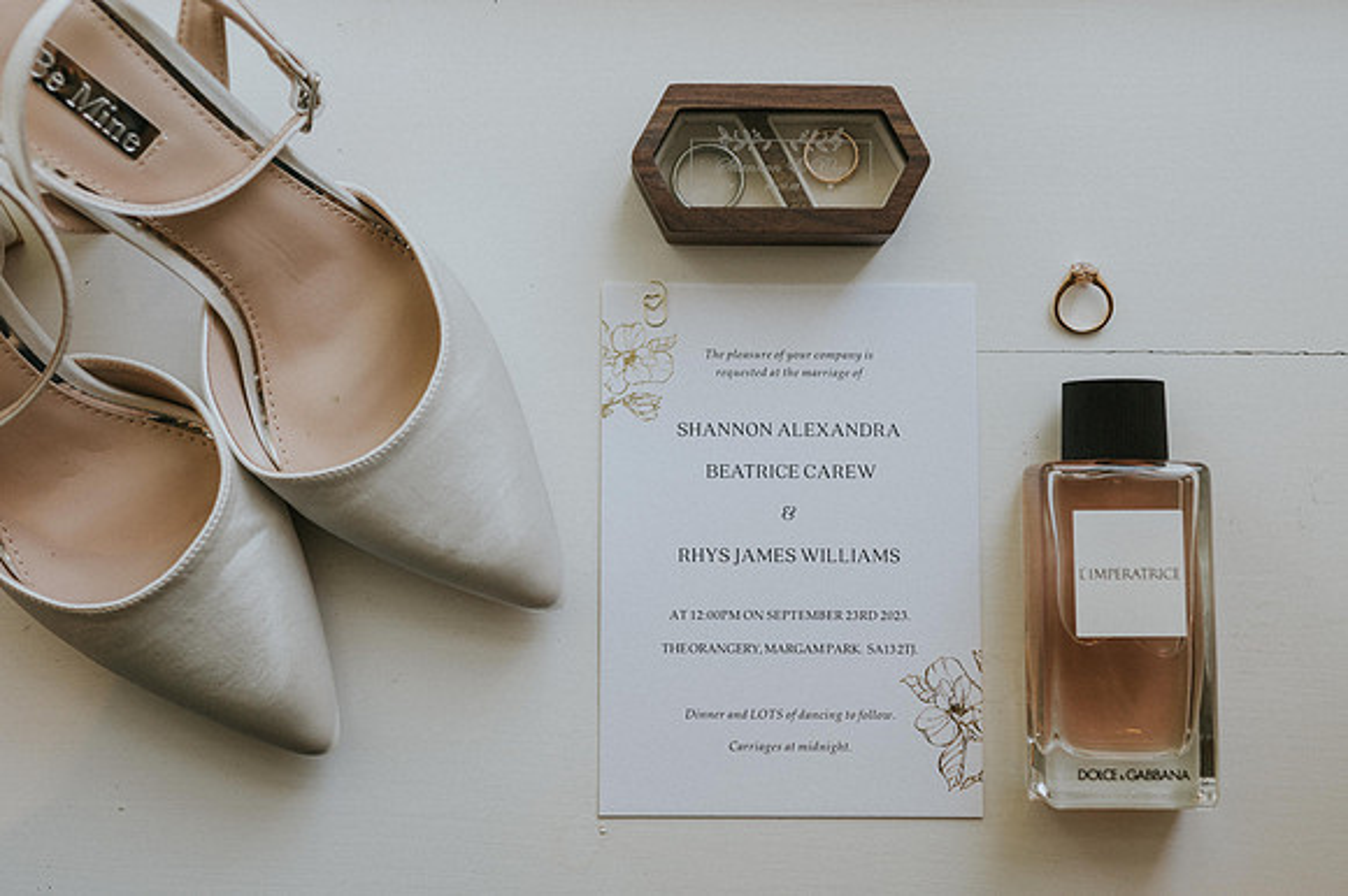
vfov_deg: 27.0
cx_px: 667
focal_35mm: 50
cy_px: 332
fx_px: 1859
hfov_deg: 39.9
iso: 400
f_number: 2.8
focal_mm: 35
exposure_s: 1/250
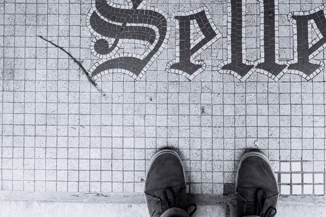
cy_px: 97
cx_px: 226
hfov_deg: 50.7
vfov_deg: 35.8
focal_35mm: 37
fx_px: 335
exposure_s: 1/80
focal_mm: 16
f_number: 4.5
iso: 100
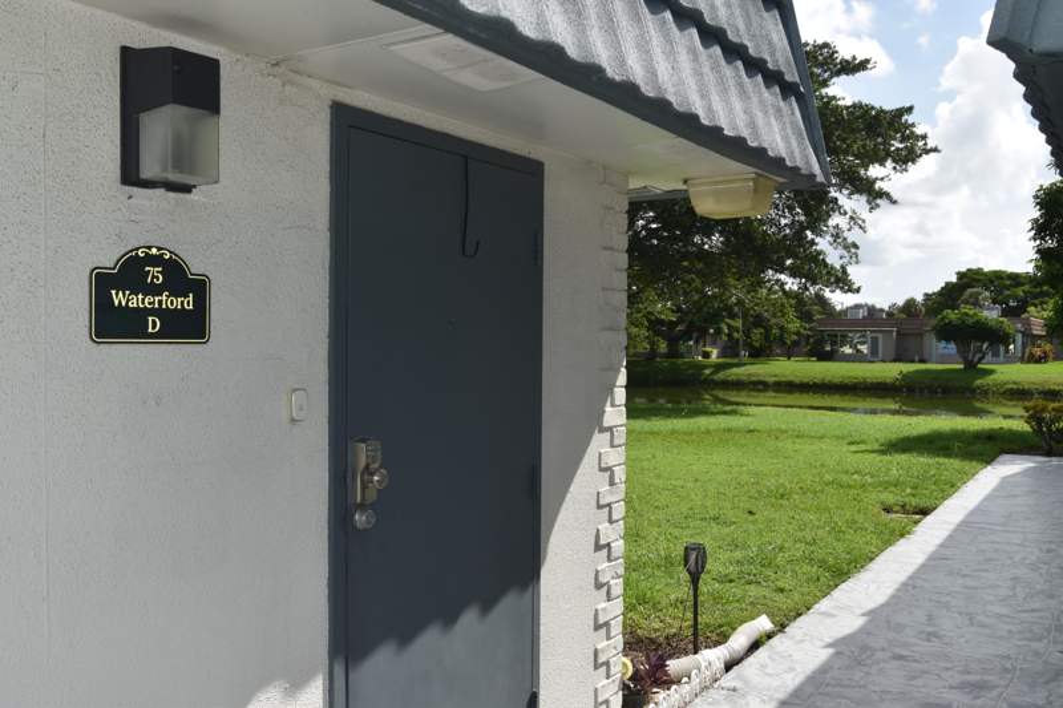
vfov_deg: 40.0
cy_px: 354
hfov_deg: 57.2
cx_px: 532
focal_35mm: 33
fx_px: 974
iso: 100
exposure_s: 1/200
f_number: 9
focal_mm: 22
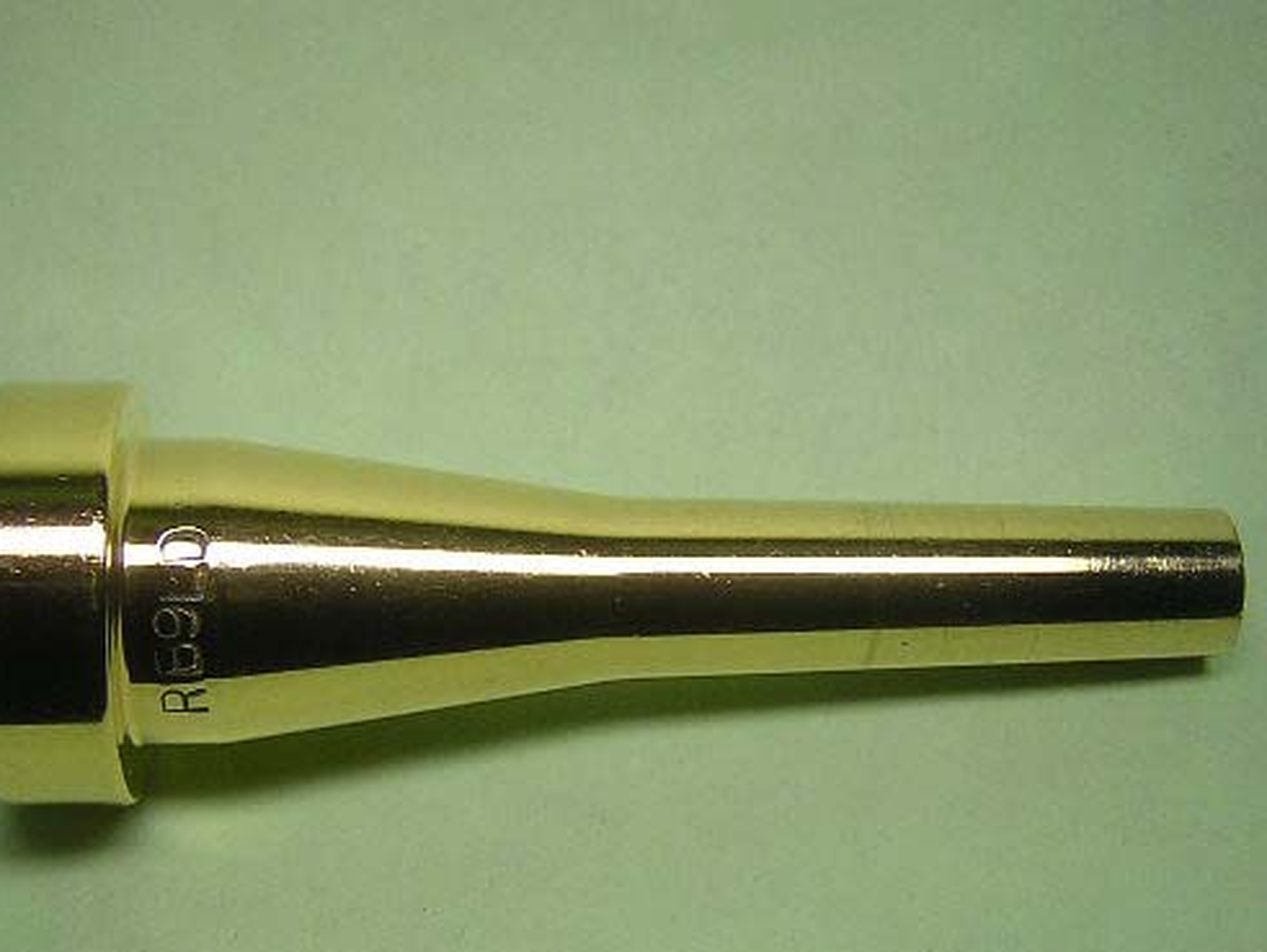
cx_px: 568
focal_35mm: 56
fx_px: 2051
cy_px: 495
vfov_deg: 26.1
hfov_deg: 34.3
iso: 100
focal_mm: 5.6
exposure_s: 1/192
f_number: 2.8
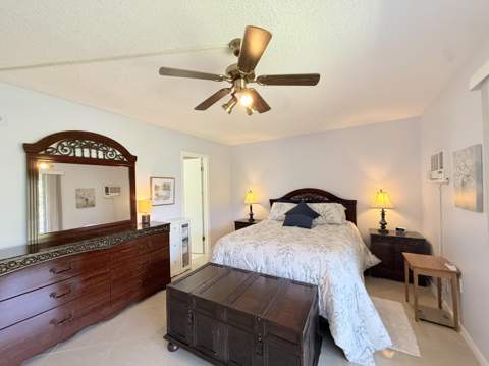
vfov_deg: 85.6
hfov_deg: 102.1
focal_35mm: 14
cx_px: 244
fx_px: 198
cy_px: 183
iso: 250
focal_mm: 2.22
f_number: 2.2
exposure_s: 1/120
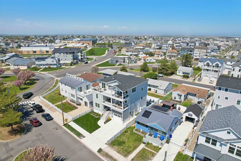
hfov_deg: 78.6
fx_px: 147
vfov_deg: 57.2
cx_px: 120
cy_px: 80
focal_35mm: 22
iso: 150
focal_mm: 8.4
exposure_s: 1/4000
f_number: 2.8
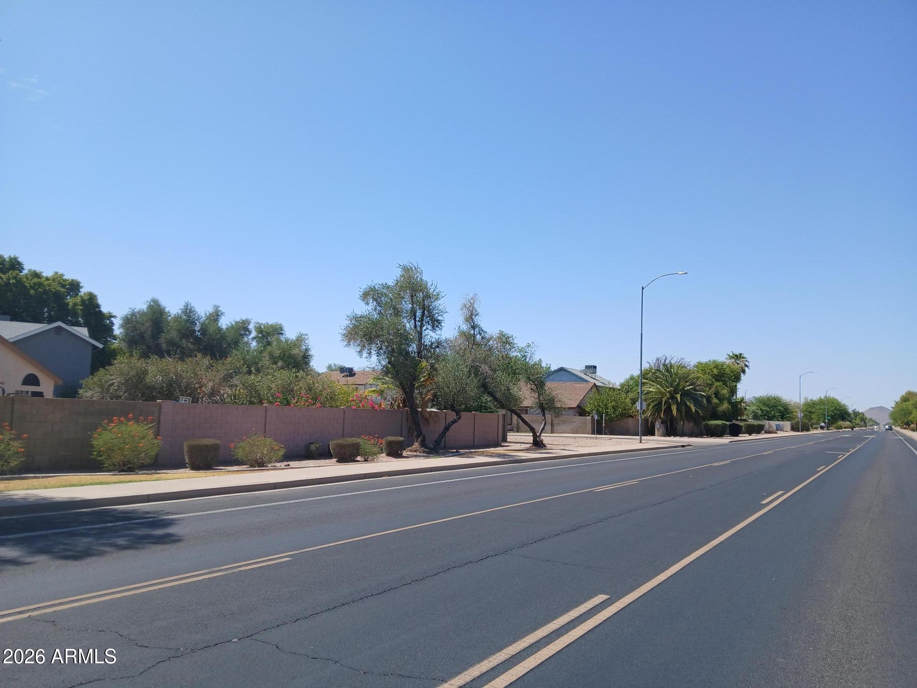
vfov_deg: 53.1
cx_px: 458
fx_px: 689
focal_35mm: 26
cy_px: 344
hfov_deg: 67.3
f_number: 1.8
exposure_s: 1/556
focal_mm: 3.98
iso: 20
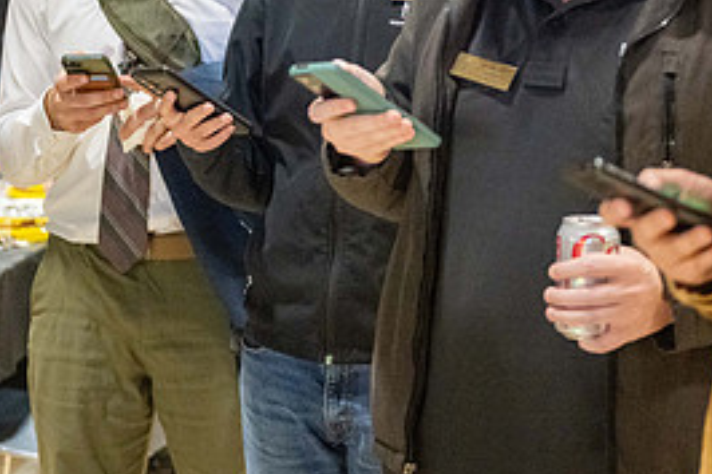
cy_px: 23
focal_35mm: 144
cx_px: 300
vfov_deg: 9.5
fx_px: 2846
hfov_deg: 14.3
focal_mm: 66
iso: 5000
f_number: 2.8
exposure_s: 1/250
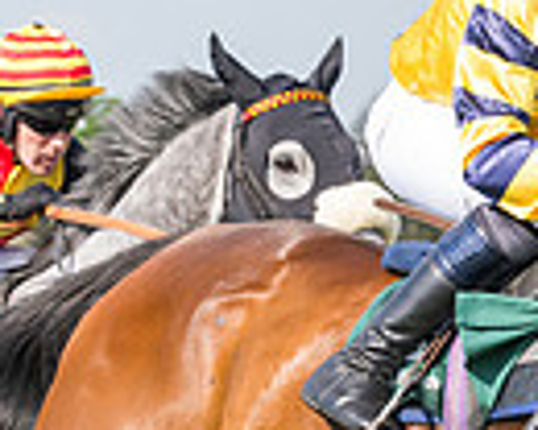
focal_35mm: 372
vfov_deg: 4.2
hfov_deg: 5.2
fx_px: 5923
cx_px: 563
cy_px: 408
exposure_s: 1/1600
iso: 400
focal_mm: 70
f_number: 5
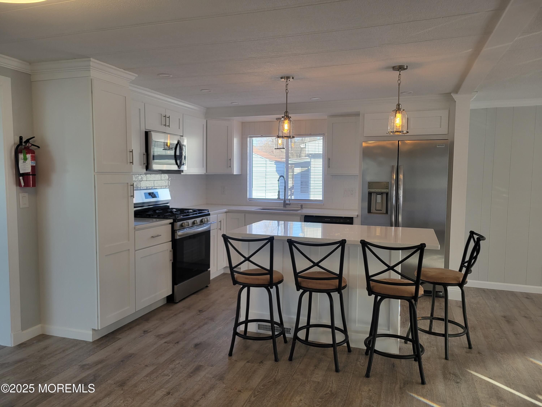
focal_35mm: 26
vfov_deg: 53.1
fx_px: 407
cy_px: 204
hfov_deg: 67.3
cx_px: 271
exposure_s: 1/120
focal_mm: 5.4
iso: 40
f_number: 1.8
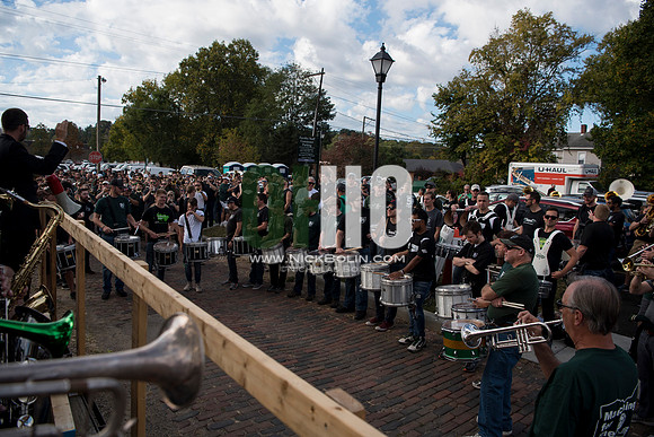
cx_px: 327
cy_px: 218
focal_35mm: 24
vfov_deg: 53.2
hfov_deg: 73.7
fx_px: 436
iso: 250
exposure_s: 1/1250
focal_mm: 24
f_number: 4.5
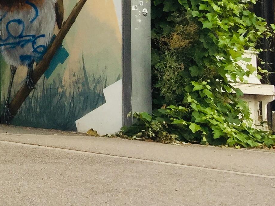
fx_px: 826
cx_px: -205
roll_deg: -4.4
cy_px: -55
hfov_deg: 16.2
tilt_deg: +8.7
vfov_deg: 13.7
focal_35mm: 104
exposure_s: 1/421
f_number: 2.2
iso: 32
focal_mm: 4.15
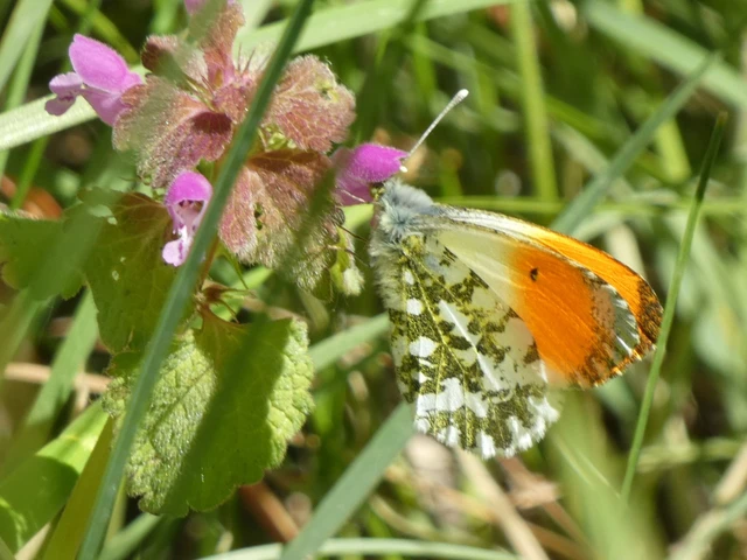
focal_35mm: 400
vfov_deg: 3.7
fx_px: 8632
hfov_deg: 5.0
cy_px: 280
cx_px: 374
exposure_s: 1/80
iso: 80
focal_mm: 71.7
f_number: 5.6
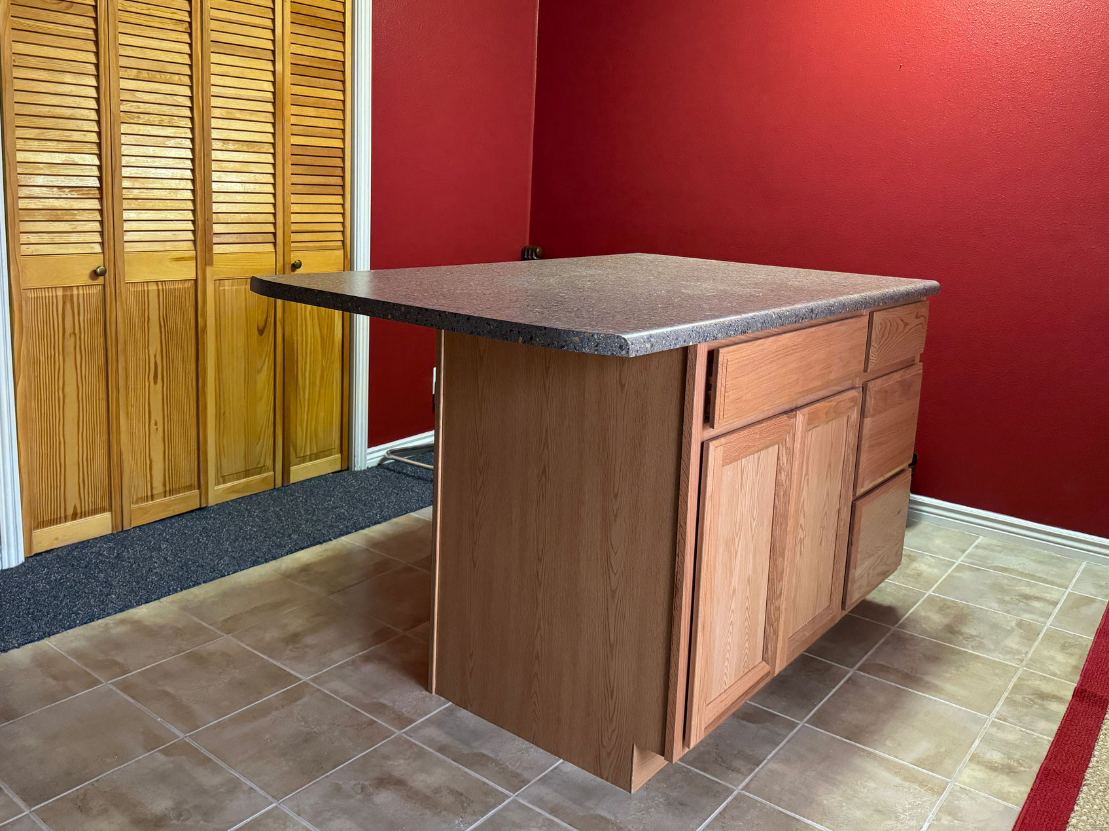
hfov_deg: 61.6
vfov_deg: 47.9
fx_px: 929
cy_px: 331
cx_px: 514
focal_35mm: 29
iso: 640
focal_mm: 6.76
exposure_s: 1/60
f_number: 1.78
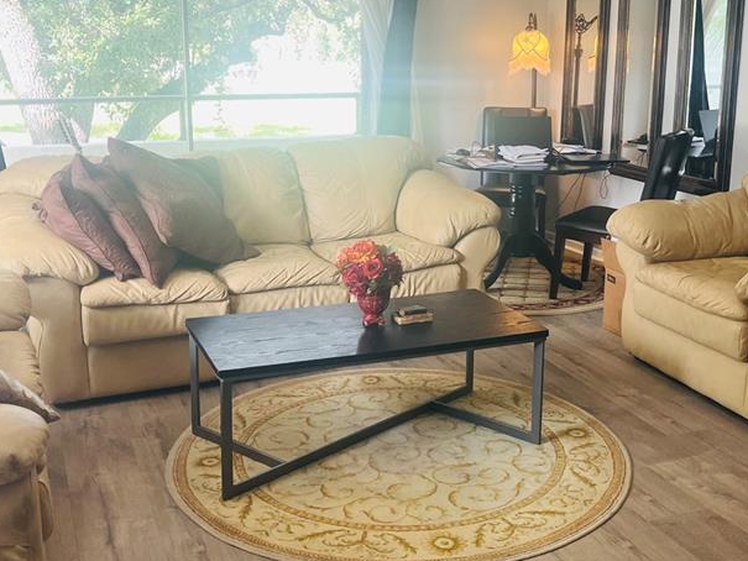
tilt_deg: -12.5
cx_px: 397
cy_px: 248
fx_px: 951
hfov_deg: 42.9
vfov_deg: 32.9
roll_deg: +0.6
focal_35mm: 44
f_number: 1.6
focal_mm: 5.1
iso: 80
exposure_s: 1/122
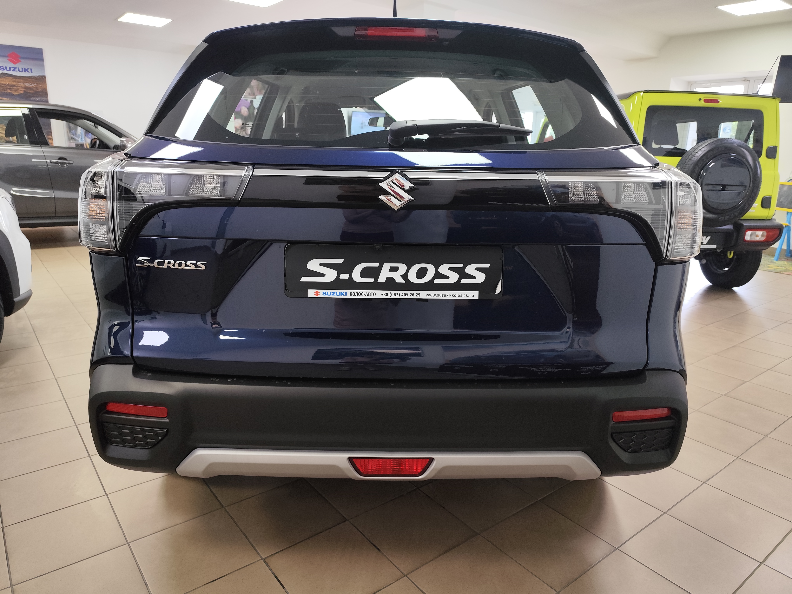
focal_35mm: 23
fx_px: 526
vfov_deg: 58.9
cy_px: 297
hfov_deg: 73.9
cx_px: 396
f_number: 1.65
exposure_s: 1/50
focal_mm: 6.19
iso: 320
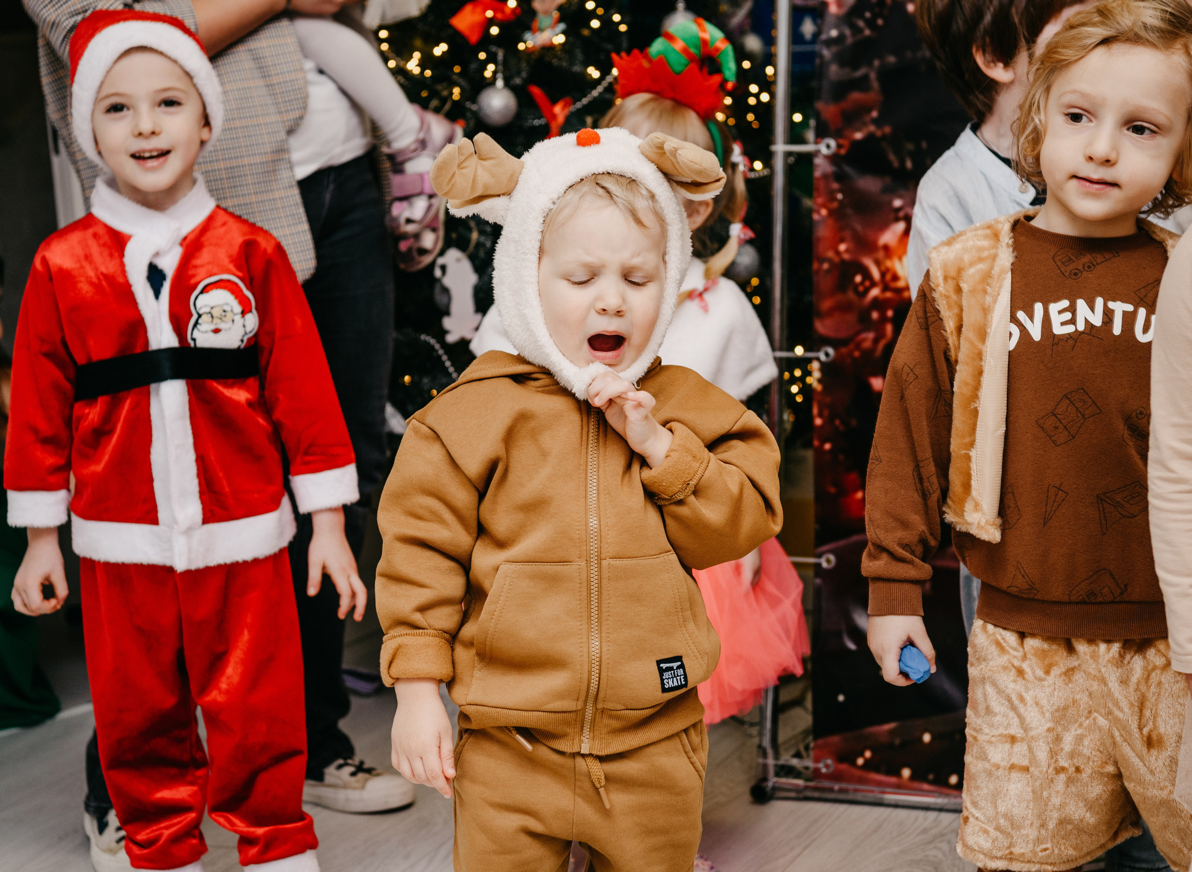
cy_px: 399
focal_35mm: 75
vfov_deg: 19.3
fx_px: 2560
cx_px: 588
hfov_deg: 26.2
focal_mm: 65
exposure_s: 1/160
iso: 320
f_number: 4.5
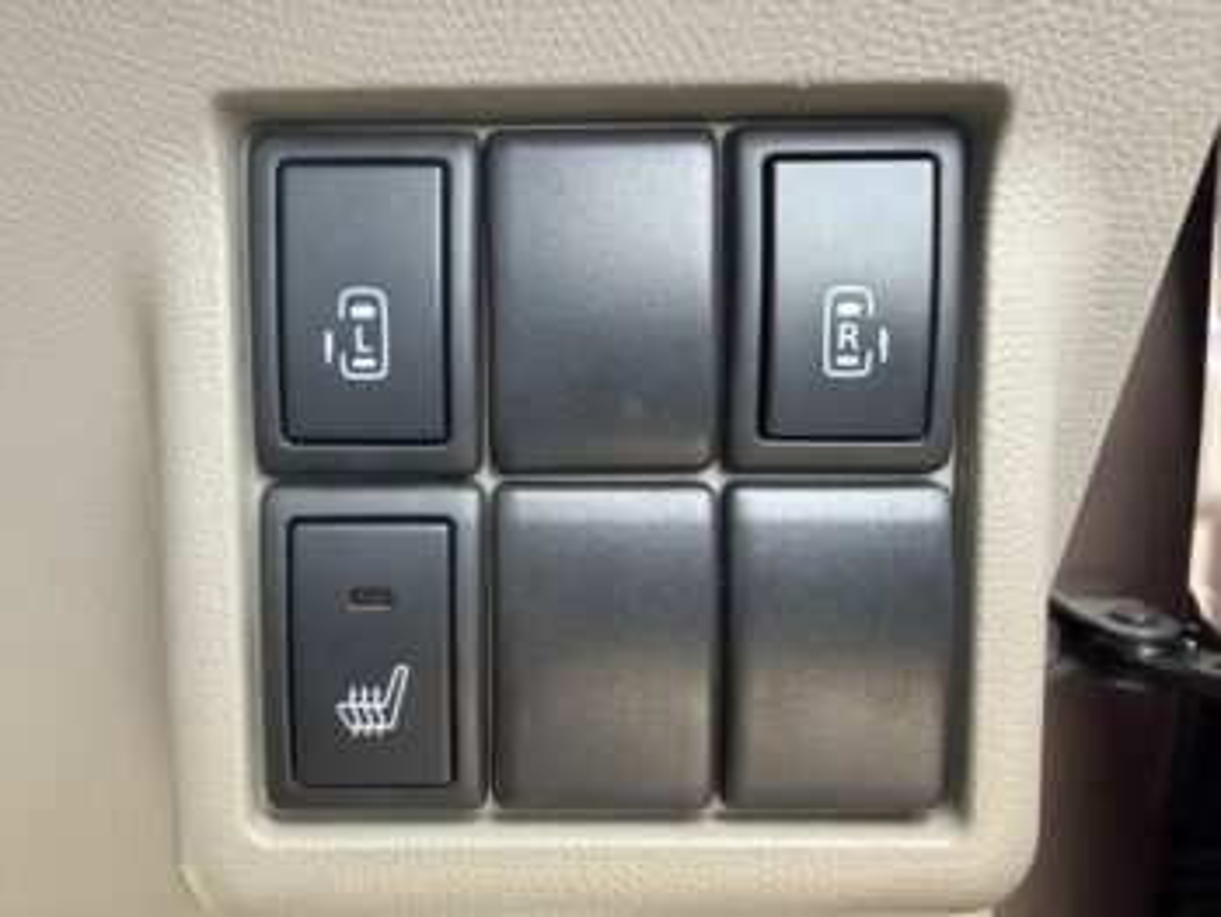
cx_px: 610
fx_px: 918
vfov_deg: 53.1
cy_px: 458
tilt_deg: -11.6
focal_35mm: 26
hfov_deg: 67.3
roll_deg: +2.6
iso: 200
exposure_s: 1/121
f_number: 2.2
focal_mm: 2.22
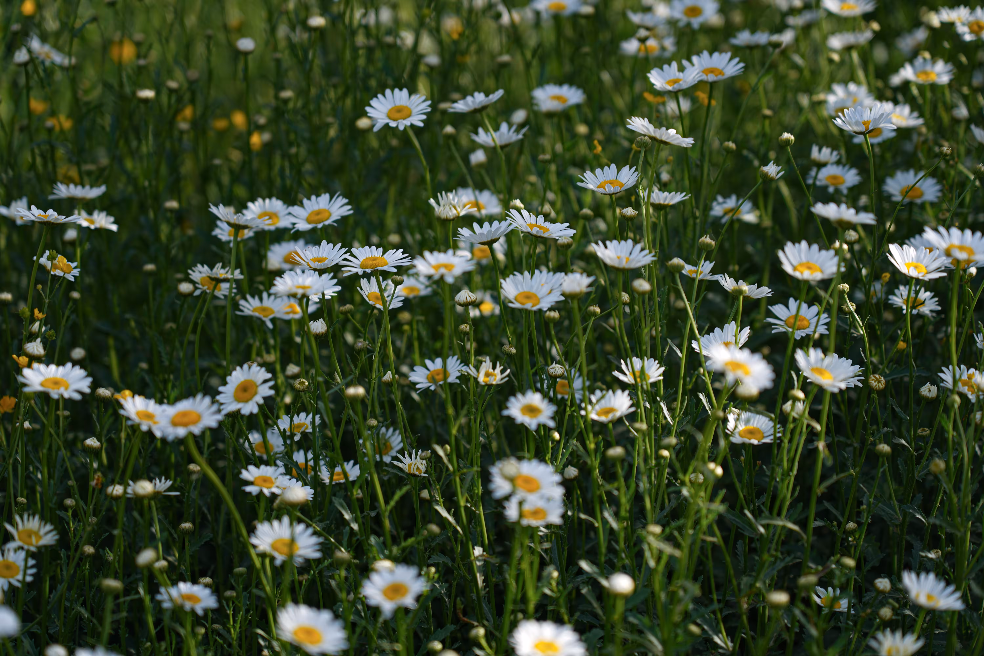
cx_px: 492
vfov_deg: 13.0
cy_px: 328
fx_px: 2870
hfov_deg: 19.5
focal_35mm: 105
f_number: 4
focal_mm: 105
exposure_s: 1/200
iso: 50
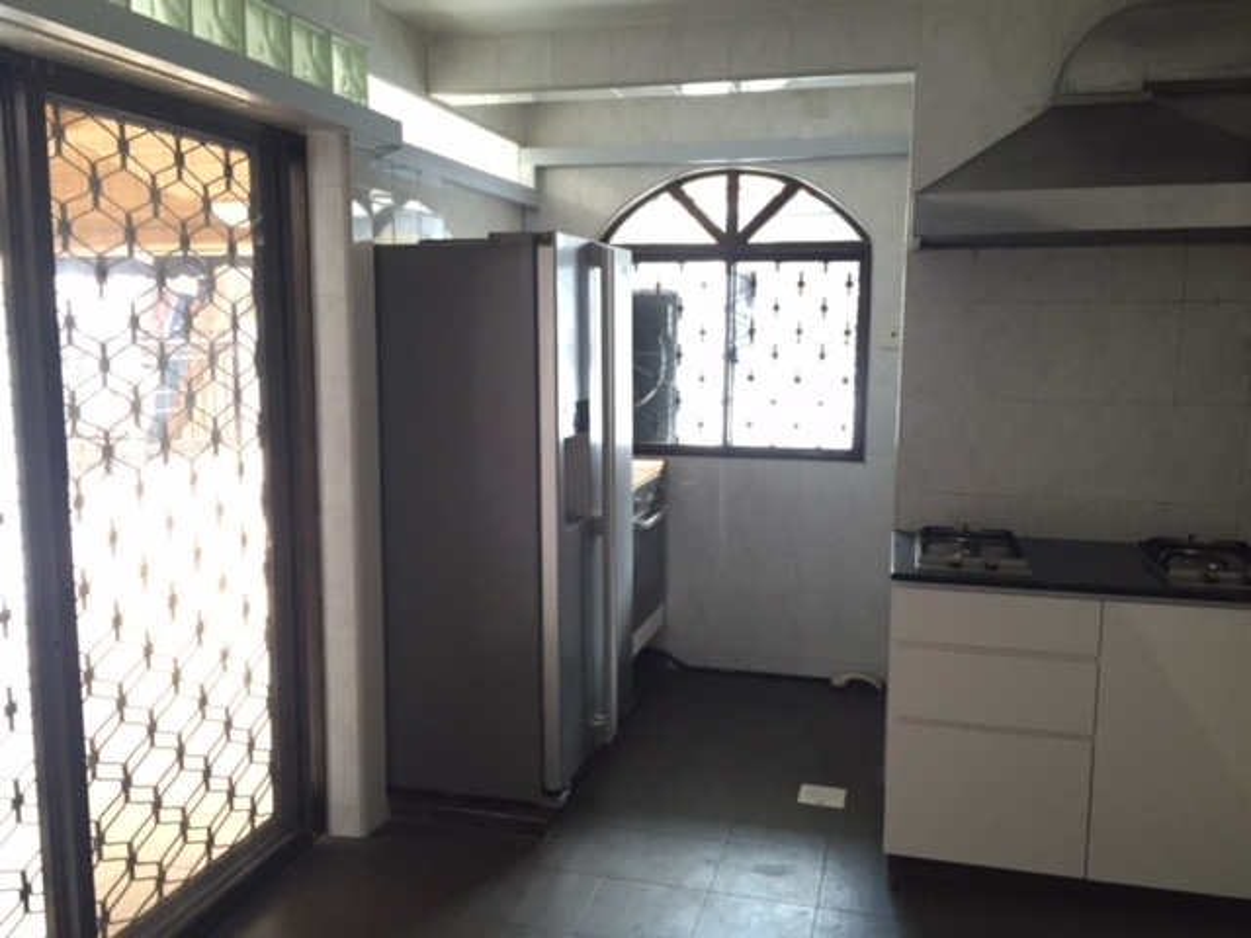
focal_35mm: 29
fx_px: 1048
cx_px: 626
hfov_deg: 61.7
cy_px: 469
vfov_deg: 48.2
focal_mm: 4.15
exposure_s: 1/24
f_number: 2.2
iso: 250
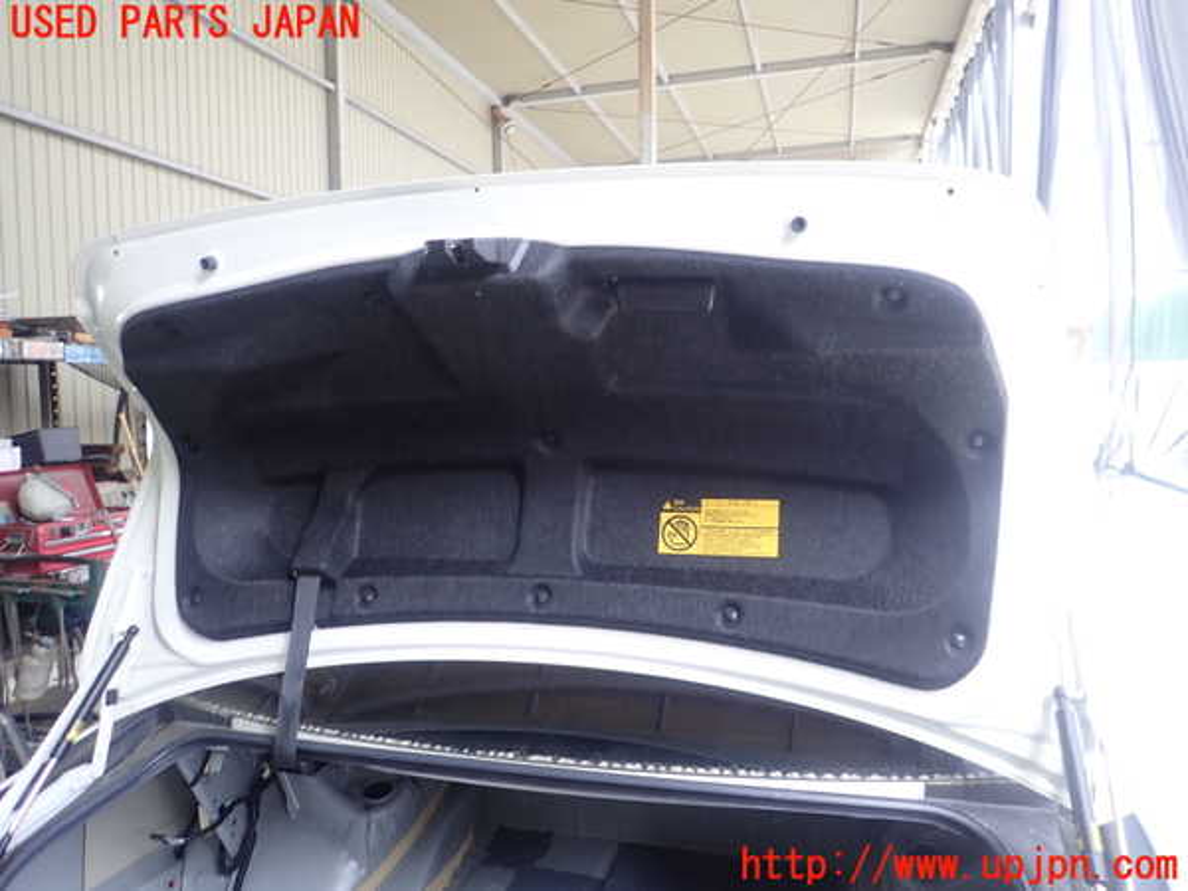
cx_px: 594
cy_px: 446
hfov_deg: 69.4
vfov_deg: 54.9
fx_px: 858
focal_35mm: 25
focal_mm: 4.5
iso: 160
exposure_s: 1/60
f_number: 2
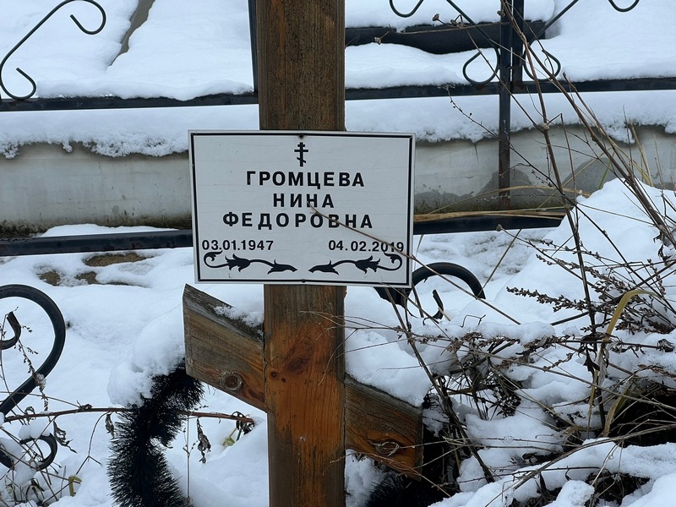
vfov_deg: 19.1
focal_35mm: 77
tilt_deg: -24.8
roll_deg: +2.8
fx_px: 1504
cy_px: 254
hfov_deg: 25.3
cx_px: 338
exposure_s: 1/118
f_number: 2.8
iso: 32
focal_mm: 9
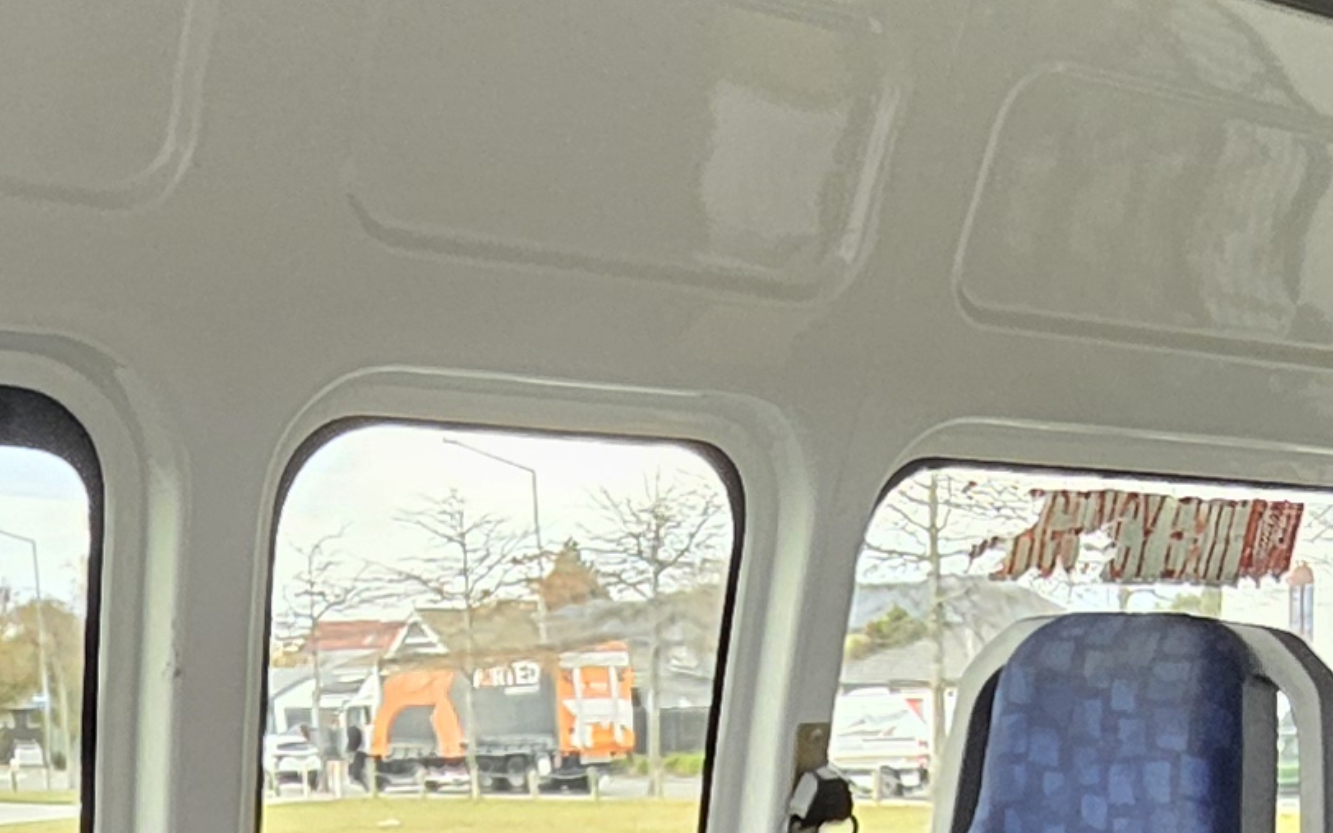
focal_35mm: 68
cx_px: 782
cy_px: 1393
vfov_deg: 16.6
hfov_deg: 30.1
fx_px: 2471
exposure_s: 1/70.8
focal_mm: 1.74
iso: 160
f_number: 2.2
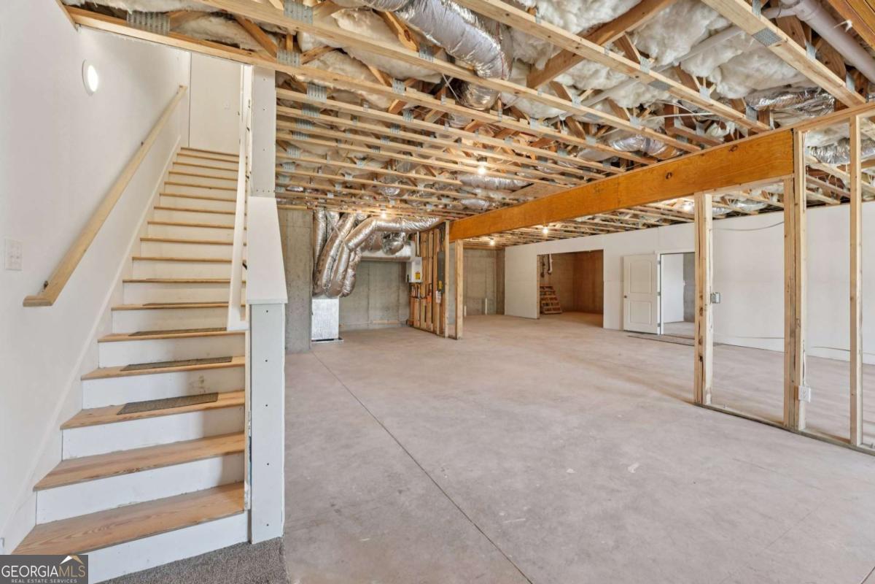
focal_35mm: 14
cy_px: 292
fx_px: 340
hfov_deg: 104.3
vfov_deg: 81.2
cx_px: 438
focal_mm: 14
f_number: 8
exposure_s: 1/6
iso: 320
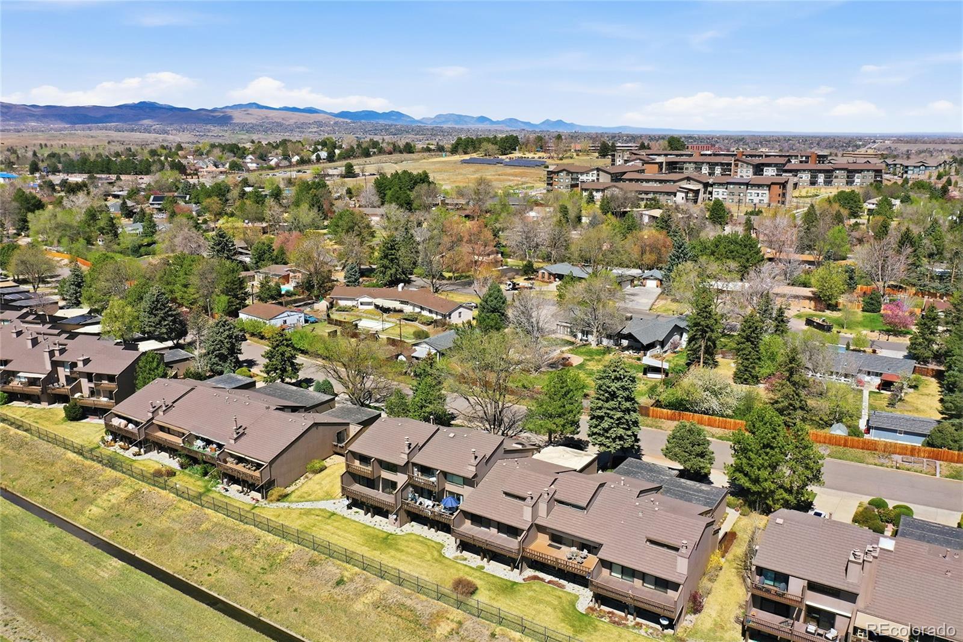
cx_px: 482
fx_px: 749
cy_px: 321
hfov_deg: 65.5
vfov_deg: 46.4
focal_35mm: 28
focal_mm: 10.3
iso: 100
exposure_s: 1/640
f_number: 6.3
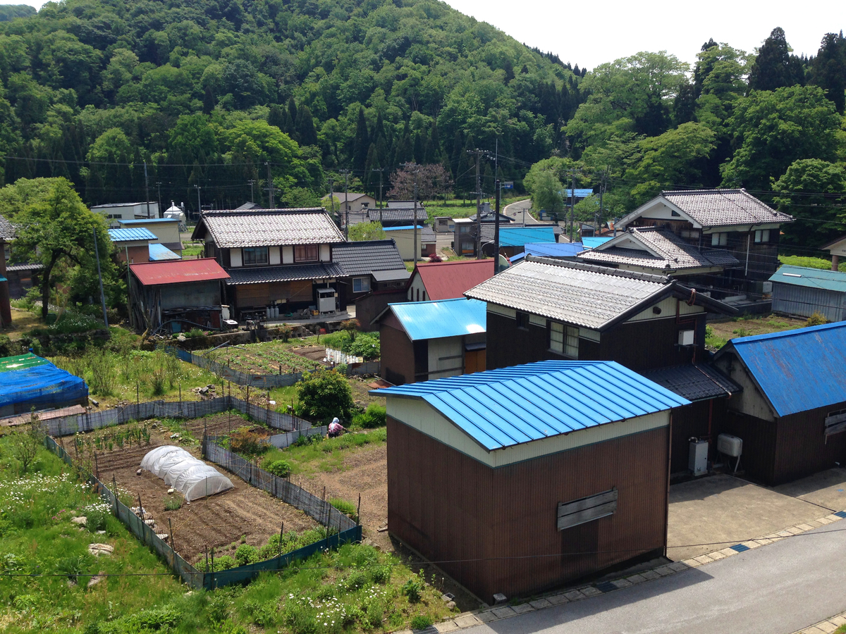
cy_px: 317
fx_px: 807
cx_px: 423
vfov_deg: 42.9
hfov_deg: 55.4
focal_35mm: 33
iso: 50
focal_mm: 4.12
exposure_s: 1/1153
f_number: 2.4
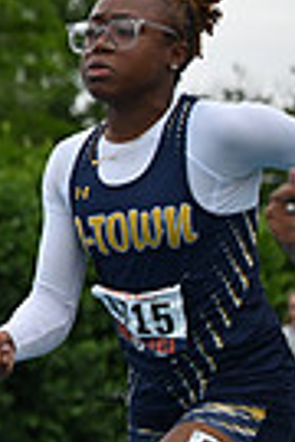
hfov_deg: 4.4
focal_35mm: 301
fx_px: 3700
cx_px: -636
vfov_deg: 6.8
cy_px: 218
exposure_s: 1/2500
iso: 500
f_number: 3.2
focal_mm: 70
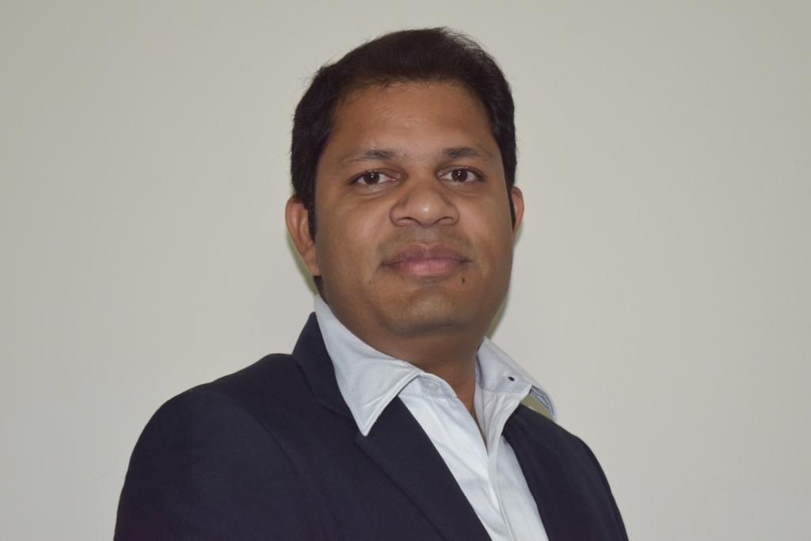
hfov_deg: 24.6
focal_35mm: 82
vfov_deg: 16.6
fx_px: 1859
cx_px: 406
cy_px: 270
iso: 800
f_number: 5.6
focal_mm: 55
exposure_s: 1/60
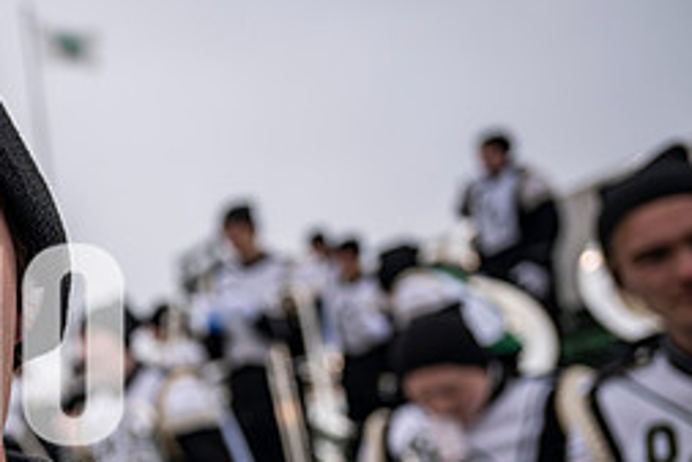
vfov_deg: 24.2
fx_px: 1058
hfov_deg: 31.8
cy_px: 373
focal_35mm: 55
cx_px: -82
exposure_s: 1/500
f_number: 2.8
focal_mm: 24
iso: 160
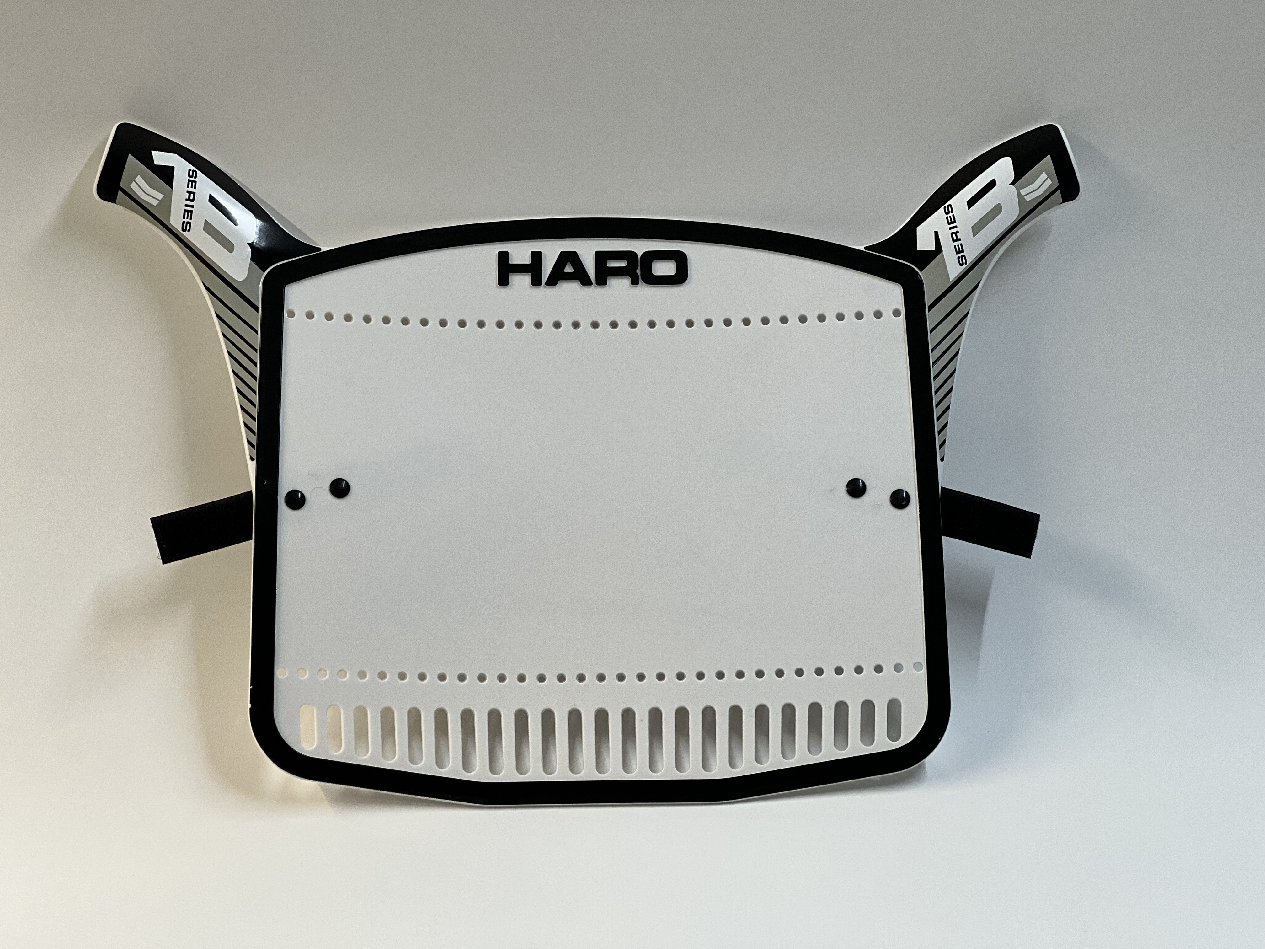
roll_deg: +1.5
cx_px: 632
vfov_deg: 19.1
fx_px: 2814
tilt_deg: -26.3
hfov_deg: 25.3
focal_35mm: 77
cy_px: 474
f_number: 2.8
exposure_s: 1/100
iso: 125
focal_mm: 9
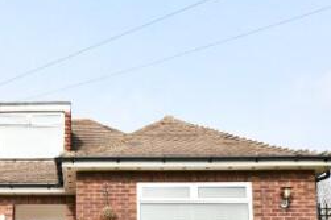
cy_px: 250
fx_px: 432
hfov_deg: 40.3
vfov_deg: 26.1
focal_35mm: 47
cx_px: 68
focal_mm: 12
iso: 100
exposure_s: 1/250
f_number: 11
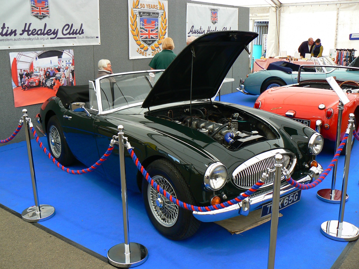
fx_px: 373
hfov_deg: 51.4
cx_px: 180
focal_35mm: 36
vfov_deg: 39.7
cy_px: 134
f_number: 2.8
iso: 80
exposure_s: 1/50
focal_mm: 6
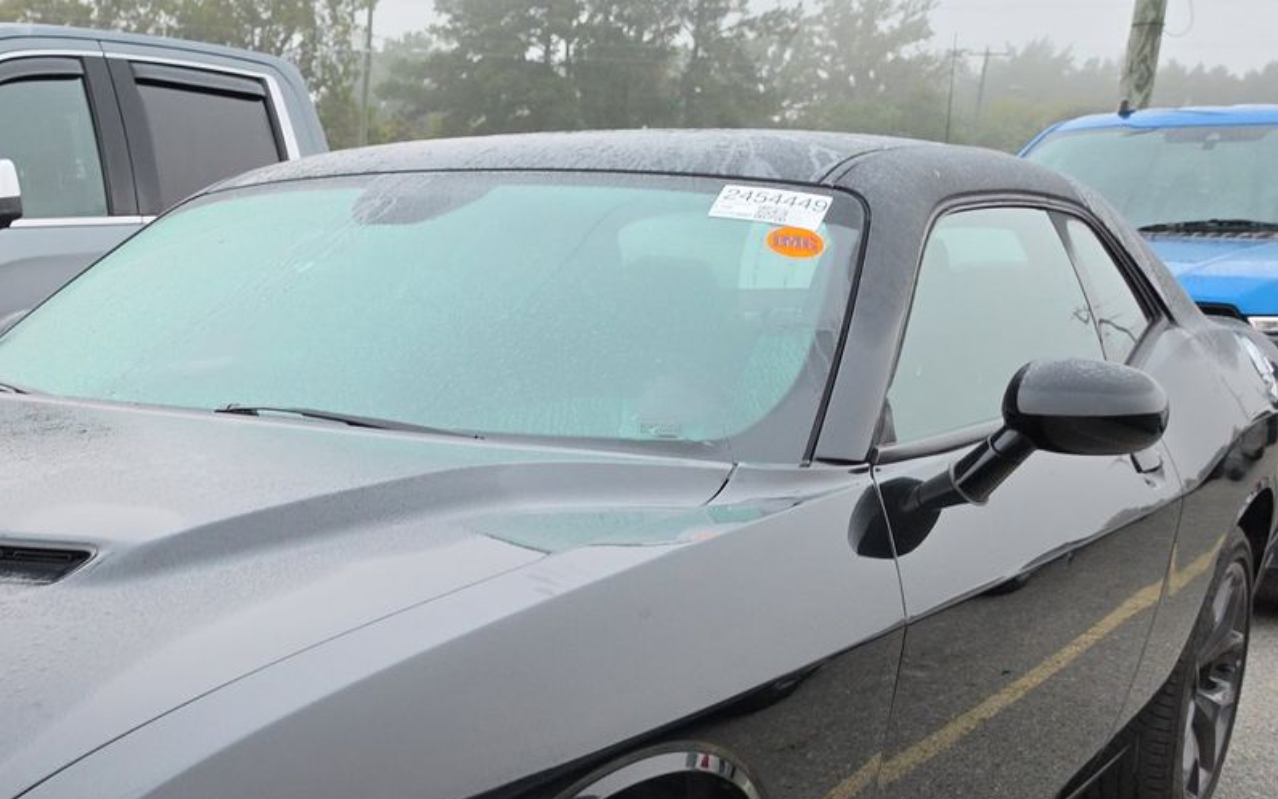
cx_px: 154
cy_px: 744
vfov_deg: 25.4
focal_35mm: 49
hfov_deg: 38.5
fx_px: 1707
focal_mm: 6.5
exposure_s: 1/100
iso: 74
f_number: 1.4
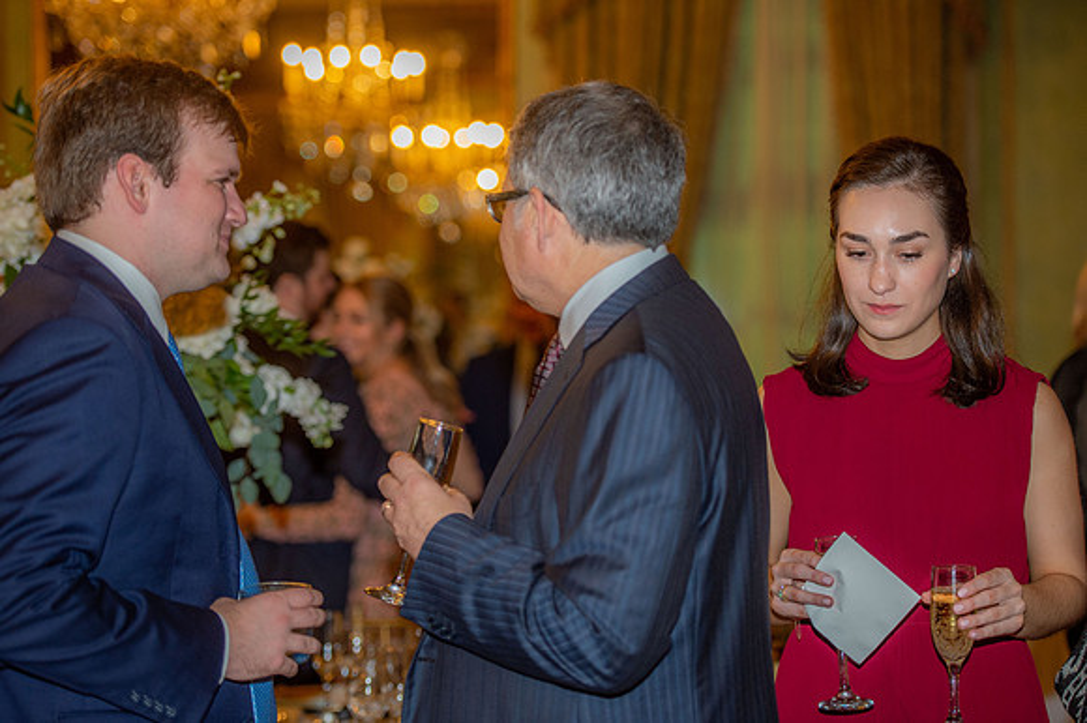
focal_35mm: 95
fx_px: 2867
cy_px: 362
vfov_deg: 14.4
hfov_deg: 21.5
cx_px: 544
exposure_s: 1/100
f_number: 2.8
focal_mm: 95
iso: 1250
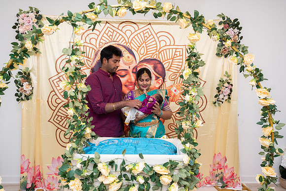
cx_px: 143
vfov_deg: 47.5
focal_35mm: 27
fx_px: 217
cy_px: 96
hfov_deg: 66.7
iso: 500
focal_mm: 26.5
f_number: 4
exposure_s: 1/200
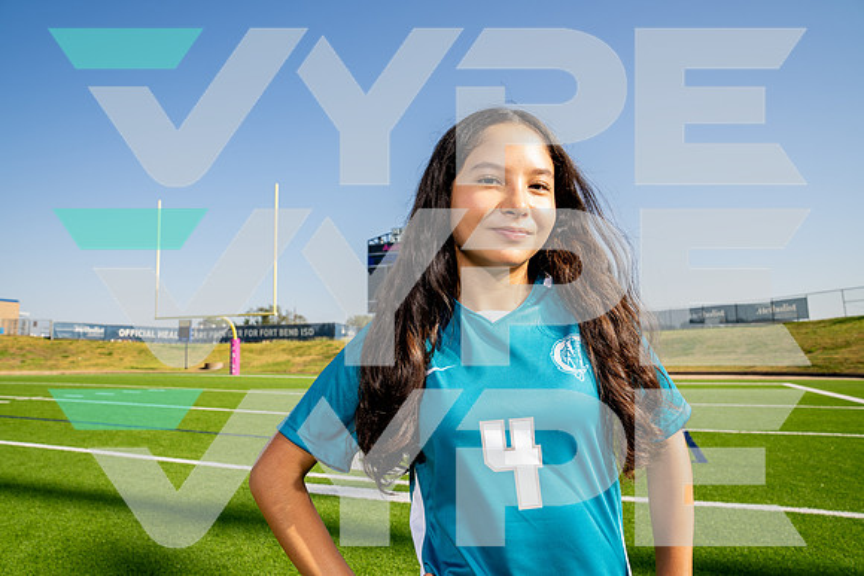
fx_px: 576
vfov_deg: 53.2
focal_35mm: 24
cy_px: 288
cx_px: 432
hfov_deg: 73.7
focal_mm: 24
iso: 50
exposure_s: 1/125
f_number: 7.1
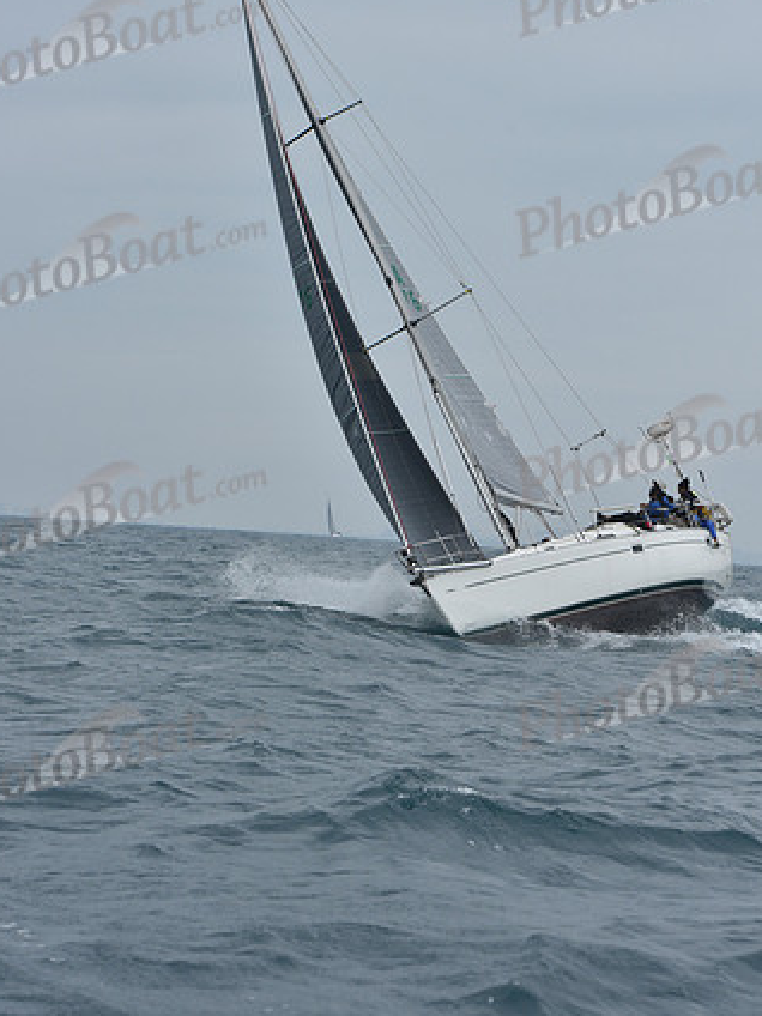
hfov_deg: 11.5
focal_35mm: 129
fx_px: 3786
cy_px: 355
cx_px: 392
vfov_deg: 15.3
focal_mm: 98
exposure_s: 1/800
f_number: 7.1
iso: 250
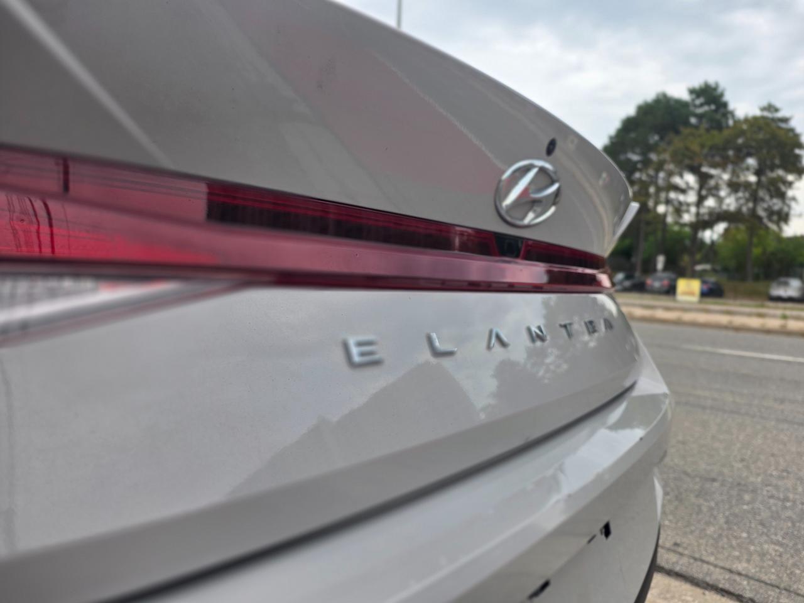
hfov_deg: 73.9
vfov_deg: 58.9
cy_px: 302
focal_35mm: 23
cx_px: 402
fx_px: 534
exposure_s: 1/359
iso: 50
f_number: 1.7
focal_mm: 6.25
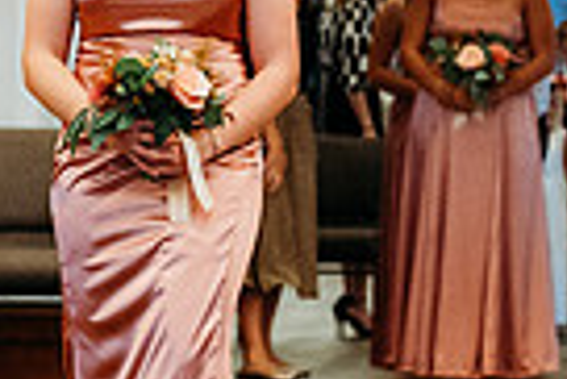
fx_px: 4698
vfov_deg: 4.6
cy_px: 221
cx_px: -38
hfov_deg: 6.9
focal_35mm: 298
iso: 2000
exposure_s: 1/250
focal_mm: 70
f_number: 3.2
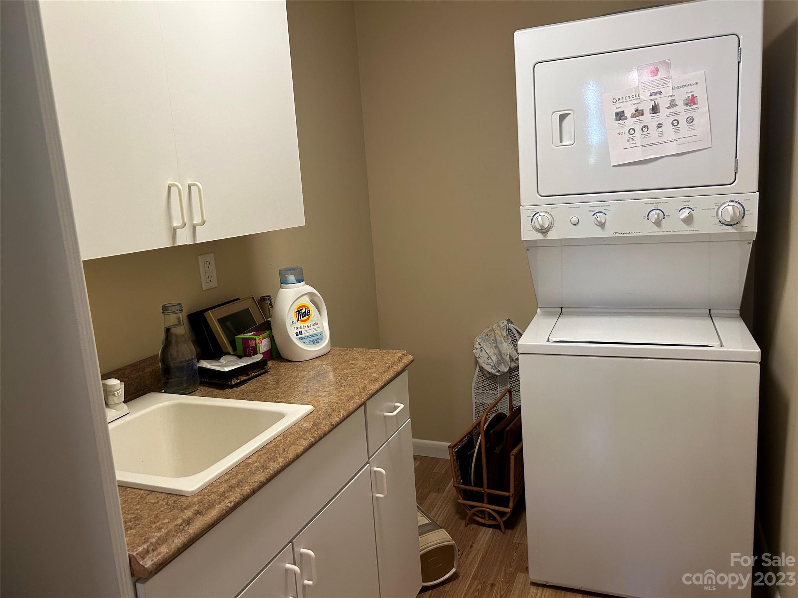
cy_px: 299
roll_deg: +3.6
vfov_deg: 53.1
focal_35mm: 26
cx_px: 399
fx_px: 599
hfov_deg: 67.3
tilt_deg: -10.1
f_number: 1.5
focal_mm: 5.7
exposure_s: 1/60
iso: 160
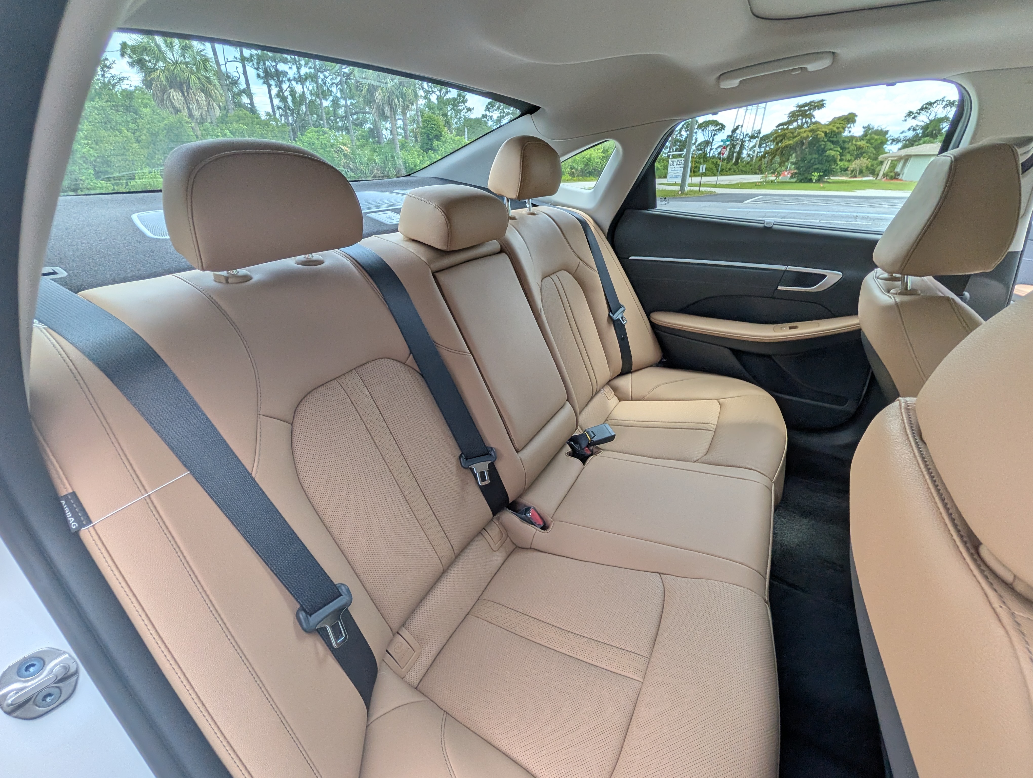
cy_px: 389
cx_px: 516
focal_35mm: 12
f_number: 1.7
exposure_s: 1/943
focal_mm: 2.02
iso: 61
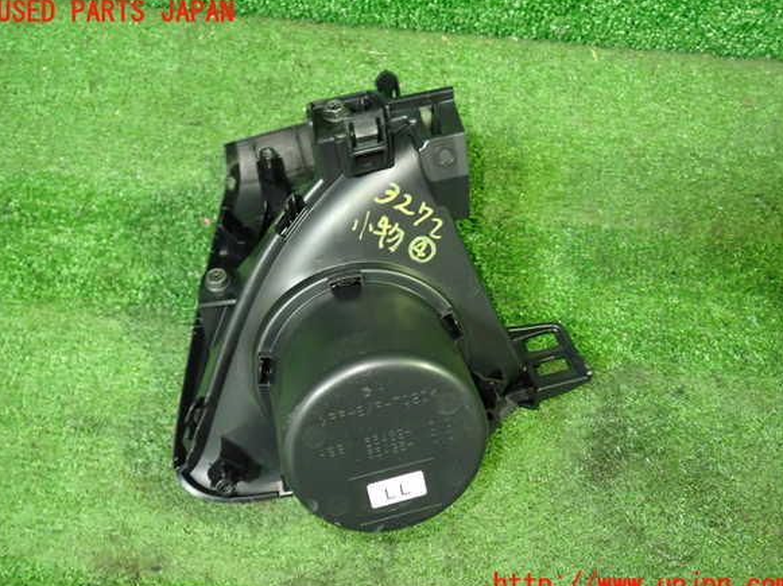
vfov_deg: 45.4
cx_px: 394
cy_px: 299
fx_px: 701
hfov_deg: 58.4
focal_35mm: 31
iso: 800
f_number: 2.3
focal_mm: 5.4
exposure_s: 1/30
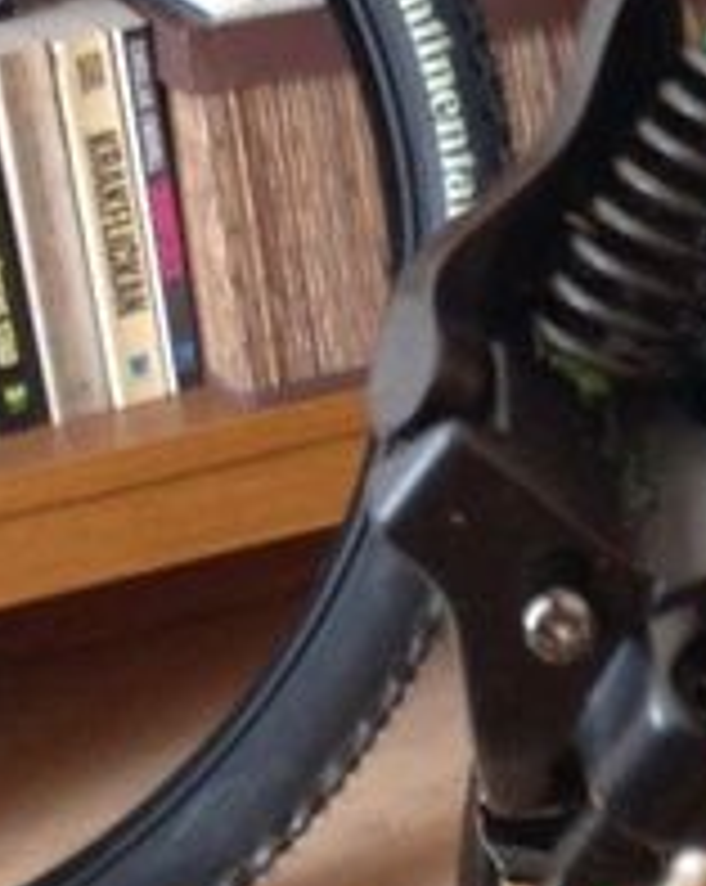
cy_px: -182
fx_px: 4398
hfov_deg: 9.1
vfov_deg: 11.3
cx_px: 821
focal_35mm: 168
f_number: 2.4
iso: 80
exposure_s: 1/20
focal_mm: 4.28
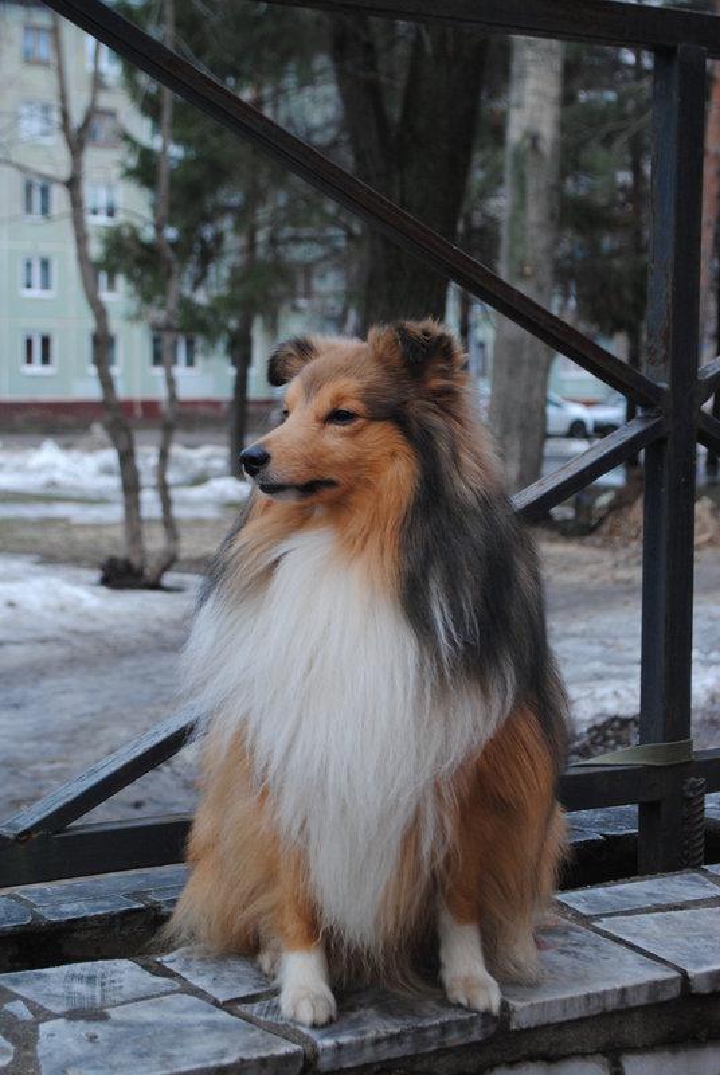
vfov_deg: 30.5
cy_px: 538
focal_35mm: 66
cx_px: 360
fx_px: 1973
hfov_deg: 20.7
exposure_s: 1/20
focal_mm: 44
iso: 400
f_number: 6.3
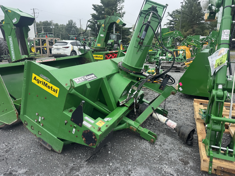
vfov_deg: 56.8
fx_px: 163
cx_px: 118
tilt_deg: -15.9
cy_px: 88
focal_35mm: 24
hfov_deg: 71.6
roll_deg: +1.9
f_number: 1.78
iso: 80
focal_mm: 6.76
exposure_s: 1/1285
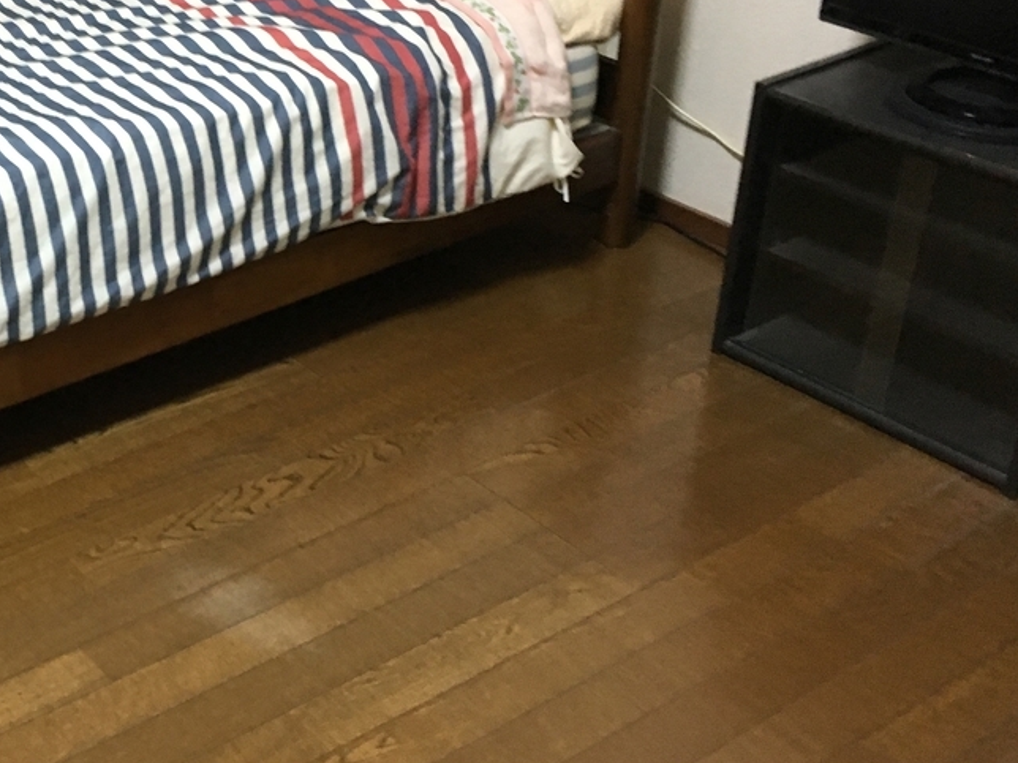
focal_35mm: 54
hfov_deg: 33.4
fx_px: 1588
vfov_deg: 26.9
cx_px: 79
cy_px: 256
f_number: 2.2
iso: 160
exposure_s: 1/30
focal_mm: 4.15
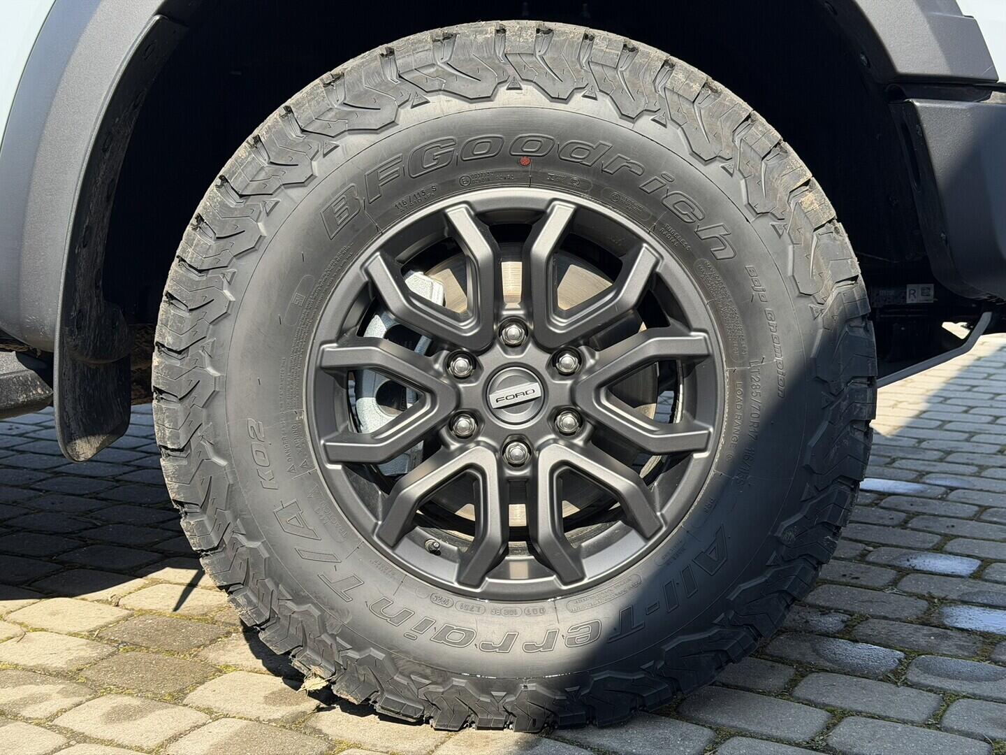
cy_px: 378
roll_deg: +1.1
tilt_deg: -10.3
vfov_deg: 30.3
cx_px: 503
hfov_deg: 39.7
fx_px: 1395
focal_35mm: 48
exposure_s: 1/1222
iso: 64
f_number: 1.78
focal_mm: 6.76
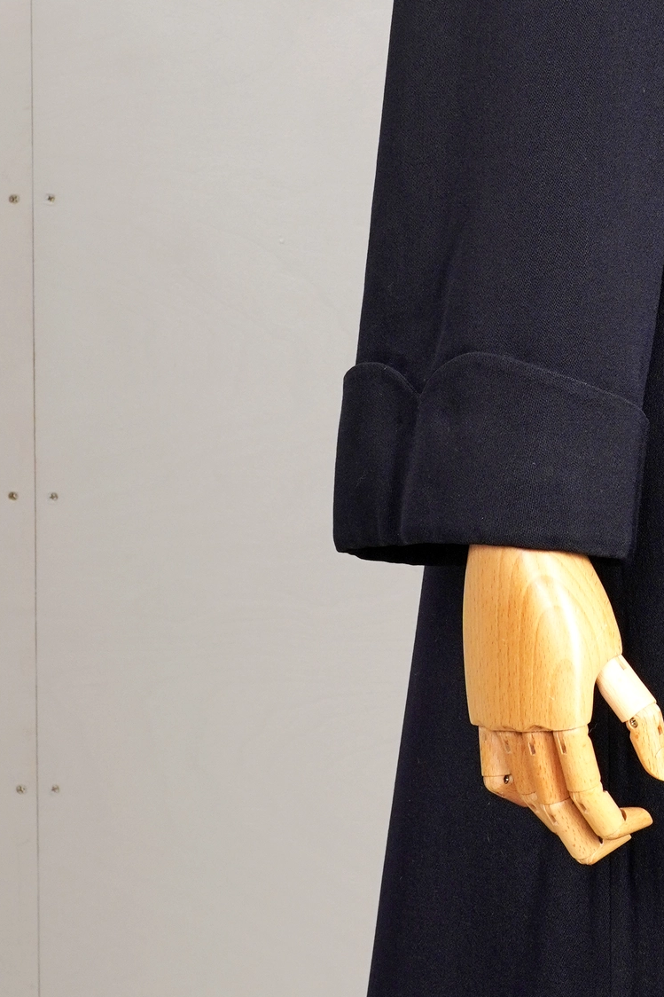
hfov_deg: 10.9
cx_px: 809
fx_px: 3404
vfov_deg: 16.6
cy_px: 321
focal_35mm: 123
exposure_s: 1/25
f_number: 7.1
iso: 320
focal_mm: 32
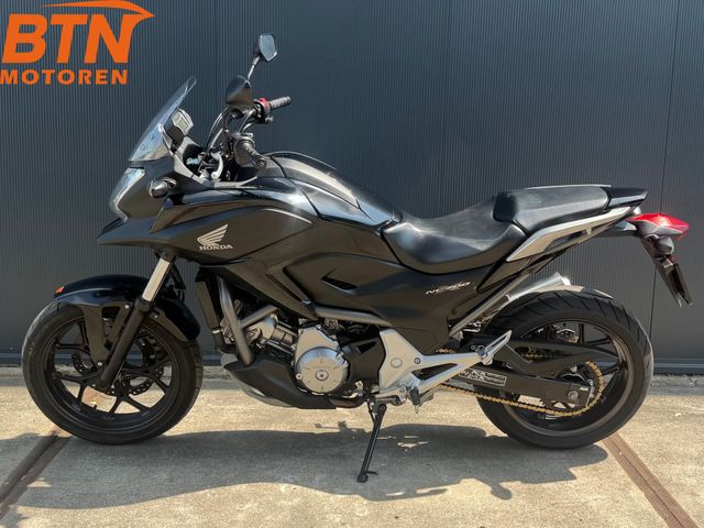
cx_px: 352
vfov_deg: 56.8
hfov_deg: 71.6
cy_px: 264
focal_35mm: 24
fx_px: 488
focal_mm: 6.76
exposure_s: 1/735
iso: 80
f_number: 1.78
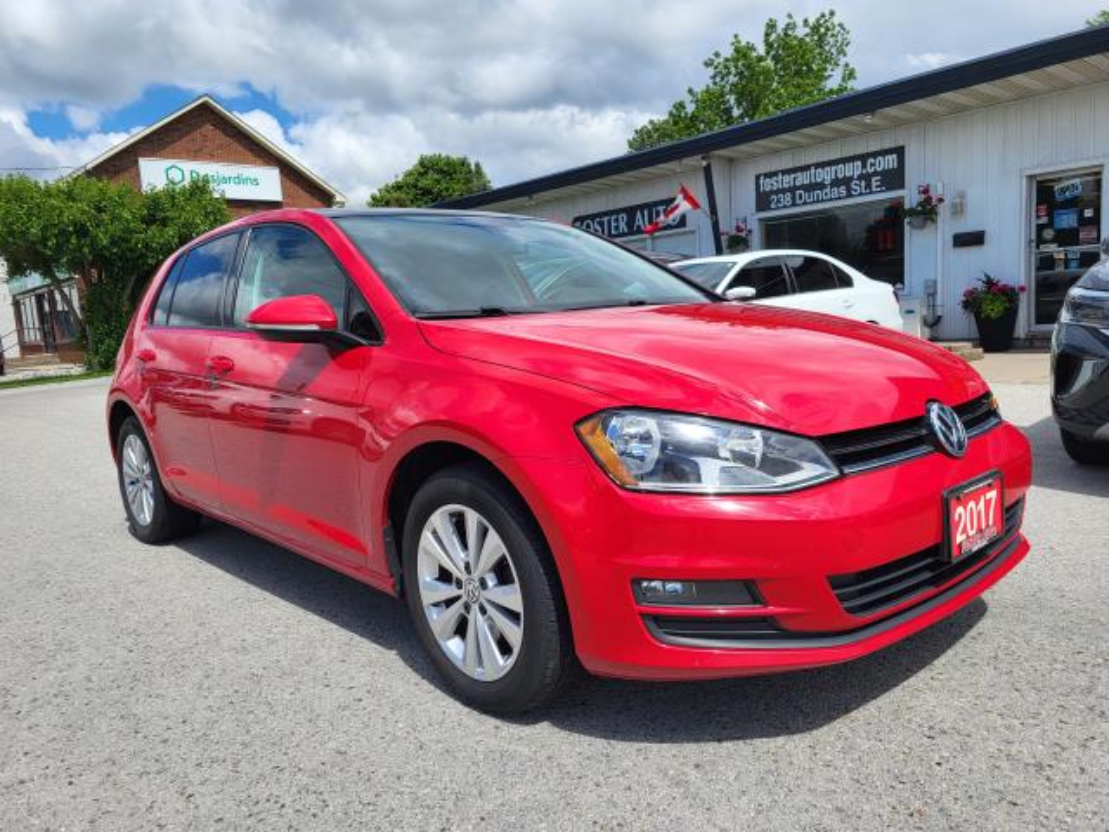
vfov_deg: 53.1
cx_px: 554
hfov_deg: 67.3
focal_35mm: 26
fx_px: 833
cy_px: 416
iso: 40
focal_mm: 5.4
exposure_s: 1/3579
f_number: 1.8
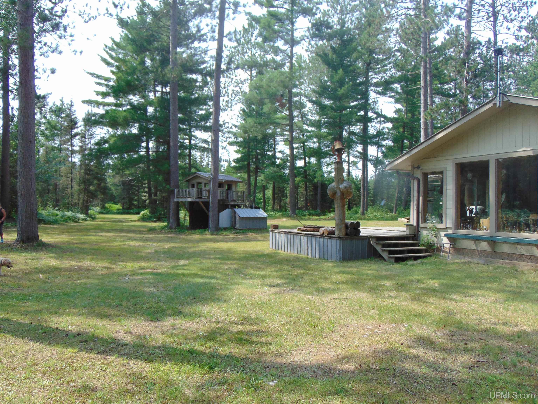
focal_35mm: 30
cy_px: 202
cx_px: 269
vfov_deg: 46.8
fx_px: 466
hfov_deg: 60.0
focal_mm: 5.4
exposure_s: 1/500
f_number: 3.1
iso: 80
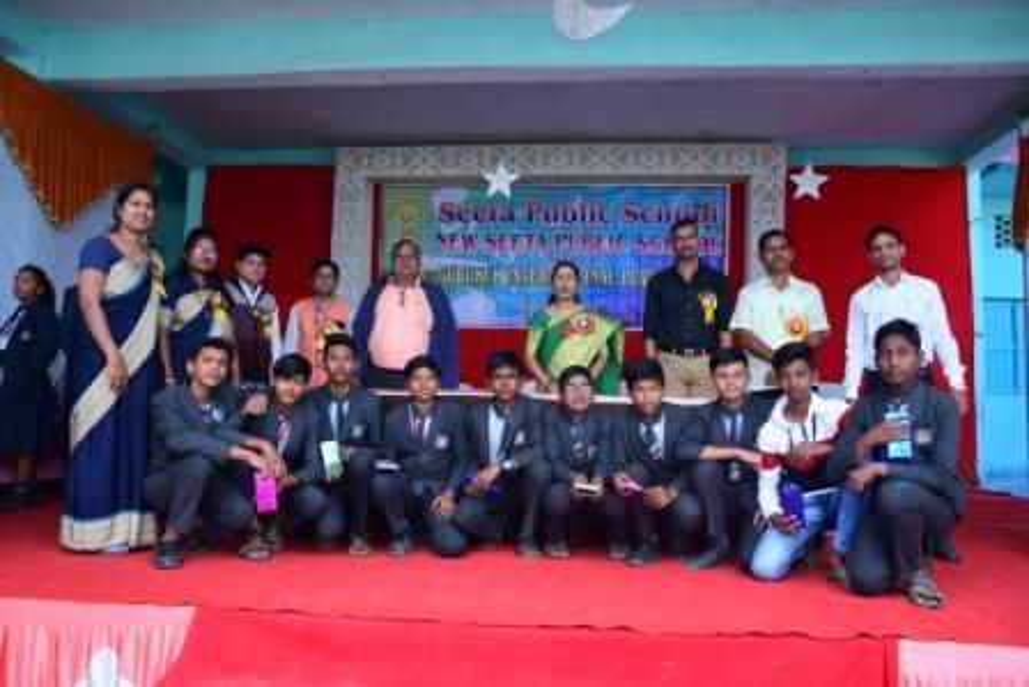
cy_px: 344
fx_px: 858
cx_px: 514
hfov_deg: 61.9
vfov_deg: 43.6
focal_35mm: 30
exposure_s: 1/250
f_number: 4
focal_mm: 20
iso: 400
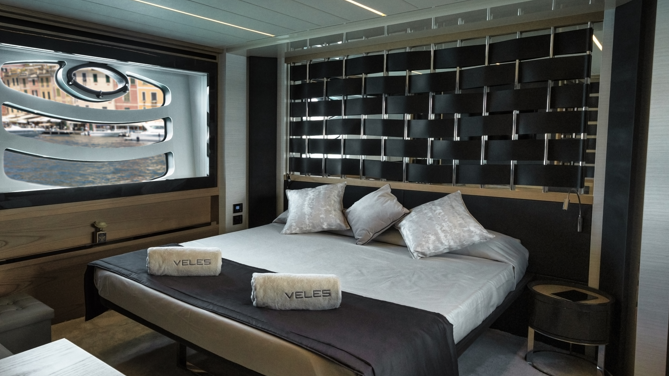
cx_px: 256
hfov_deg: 70.9
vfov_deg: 44.3
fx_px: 461
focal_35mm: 26
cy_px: 170
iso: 1600
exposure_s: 1/125
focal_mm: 17
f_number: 7.1
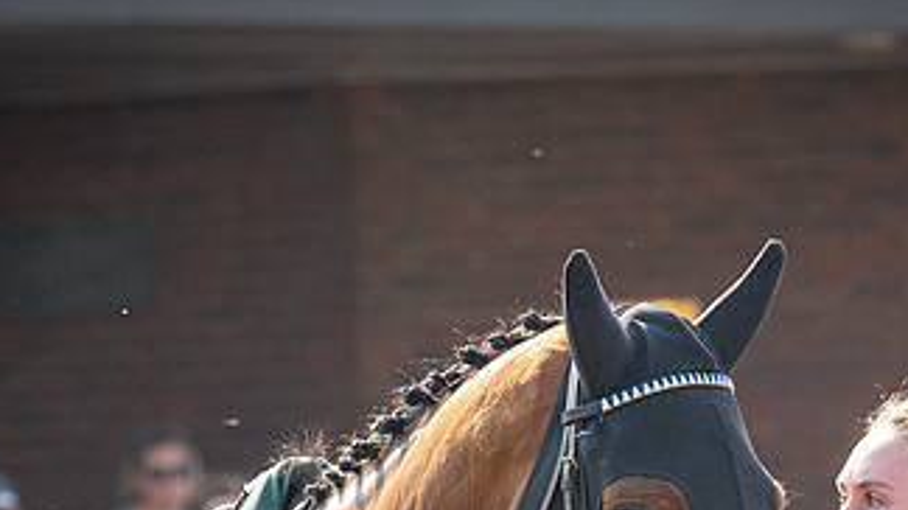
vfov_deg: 2.2
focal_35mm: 556
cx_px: 680
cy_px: 446
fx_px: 13382
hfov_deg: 3.9
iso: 800
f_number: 4
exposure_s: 1/1400
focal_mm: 135
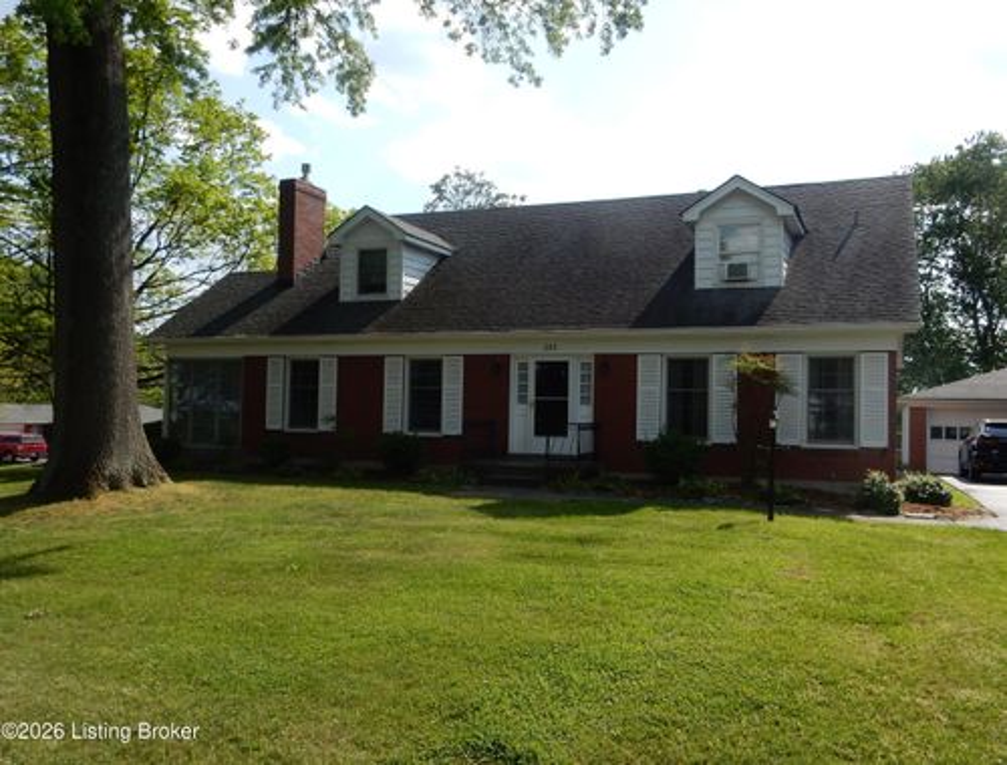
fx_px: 877
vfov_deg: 47.1
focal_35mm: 30
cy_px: 382
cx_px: 504
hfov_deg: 59.7
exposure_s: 1/1000
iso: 125
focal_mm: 5.4
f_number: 4
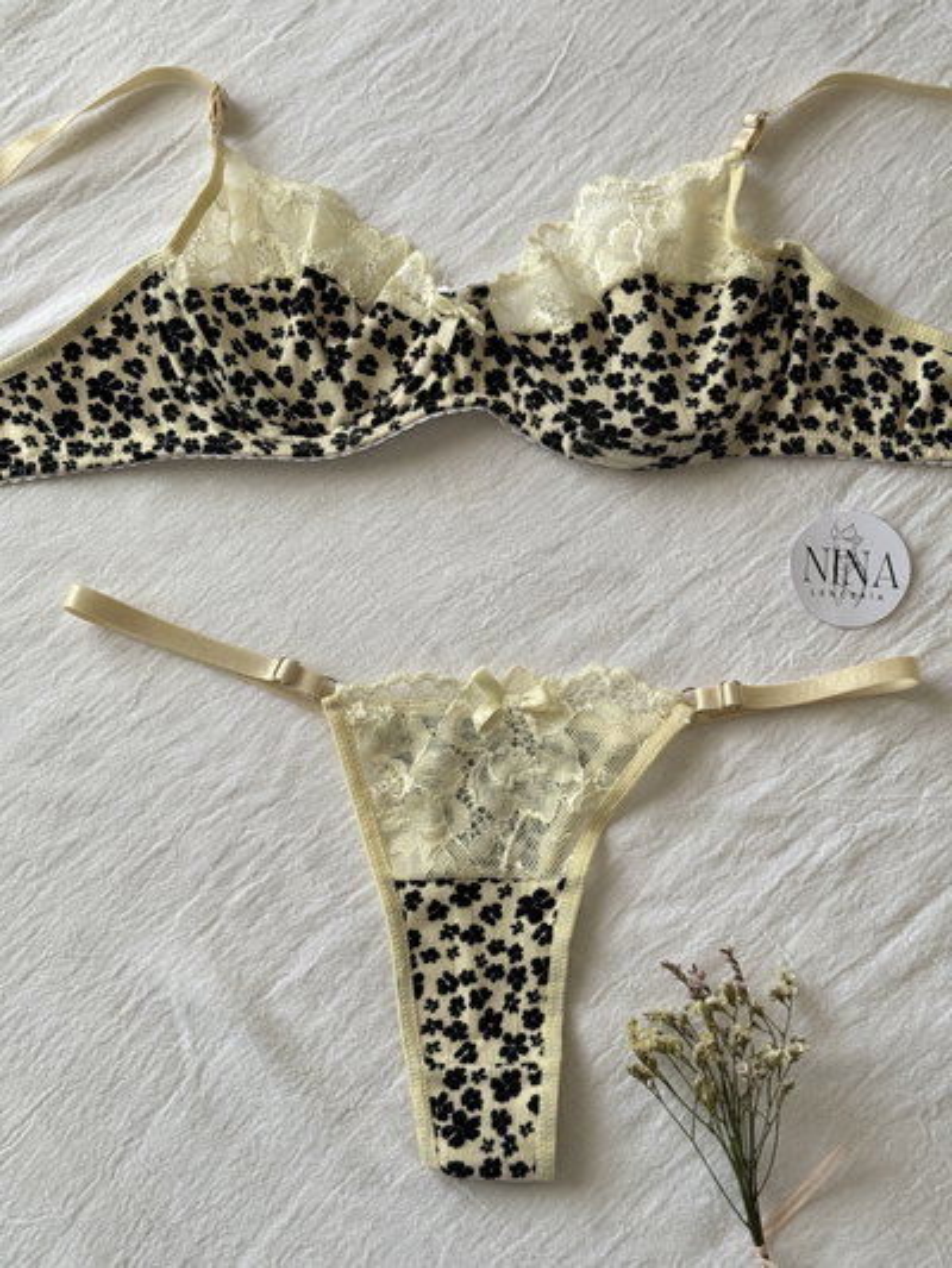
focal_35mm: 48
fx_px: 1759
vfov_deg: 39.6
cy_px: 634
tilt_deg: -82.2
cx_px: 476
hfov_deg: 30.3
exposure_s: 1/65
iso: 100
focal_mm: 6.76
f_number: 1.78
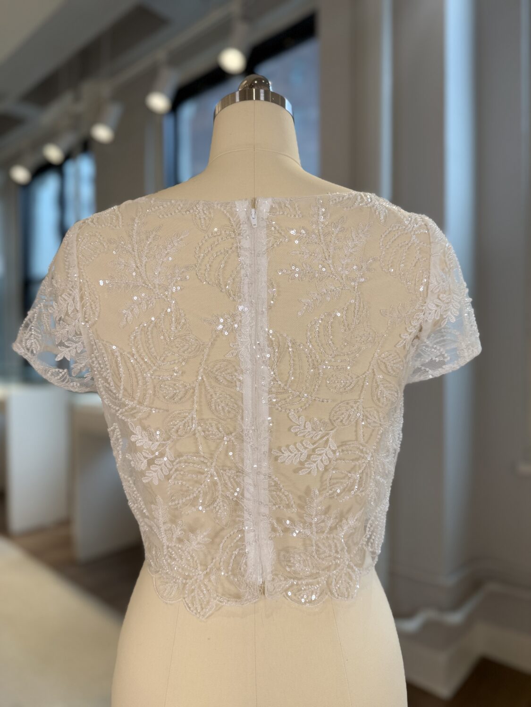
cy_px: 354
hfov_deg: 56.8
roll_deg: -0.2
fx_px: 491
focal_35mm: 24
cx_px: 266
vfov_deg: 71.6
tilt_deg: -0.7
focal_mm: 6.76
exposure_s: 1/351
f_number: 1.78
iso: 80
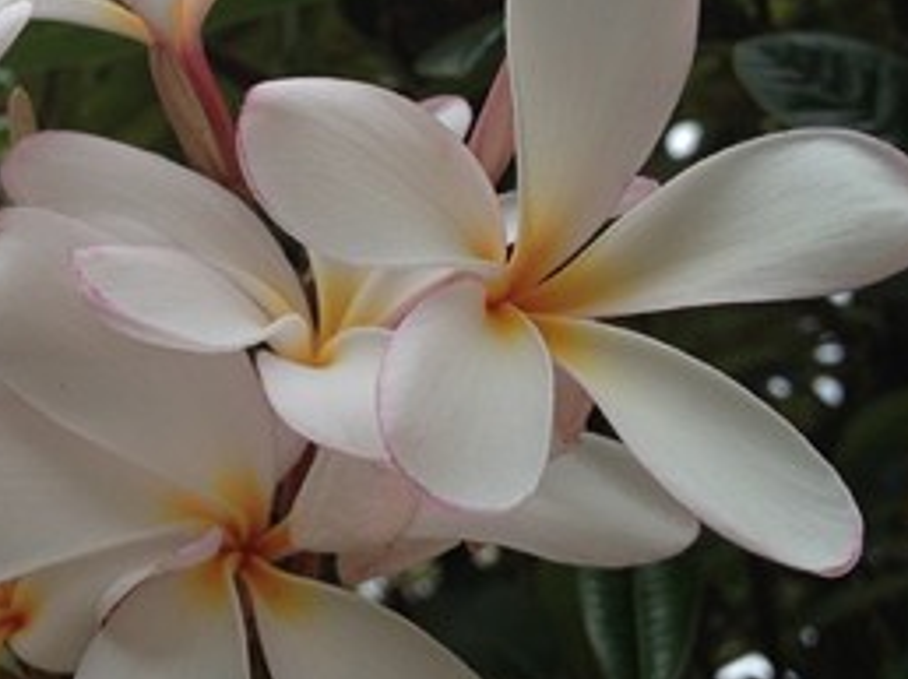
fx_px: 2097
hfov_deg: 23.9
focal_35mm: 80
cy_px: 288
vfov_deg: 18.4
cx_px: 113
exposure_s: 1/627
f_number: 2.4
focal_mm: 4.28
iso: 64
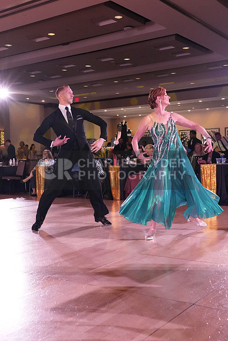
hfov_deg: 31.9
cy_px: 170
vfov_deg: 46.4
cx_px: 114
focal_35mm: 42
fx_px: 399
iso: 6400
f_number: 5
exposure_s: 1/400
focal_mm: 28
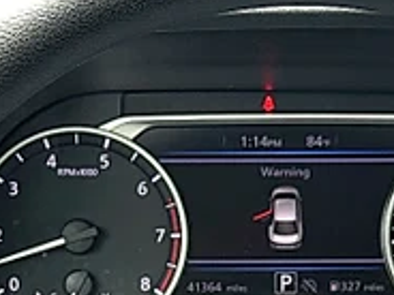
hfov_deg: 10.8
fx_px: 2083
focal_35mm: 183
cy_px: 429
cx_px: 317
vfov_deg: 8.0
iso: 50
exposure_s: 1/163
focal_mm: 6.86
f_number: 1.78
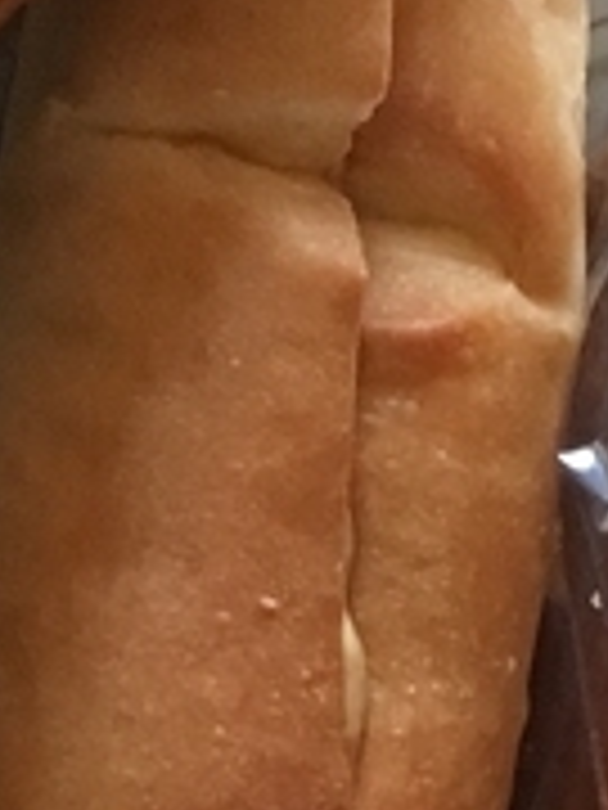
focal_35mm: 193
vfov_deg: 10.1
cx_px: 117
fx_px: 4520
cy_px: 958
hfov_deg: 7.7
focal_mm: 4.15
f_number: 2.2
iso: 200
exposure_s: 1/17
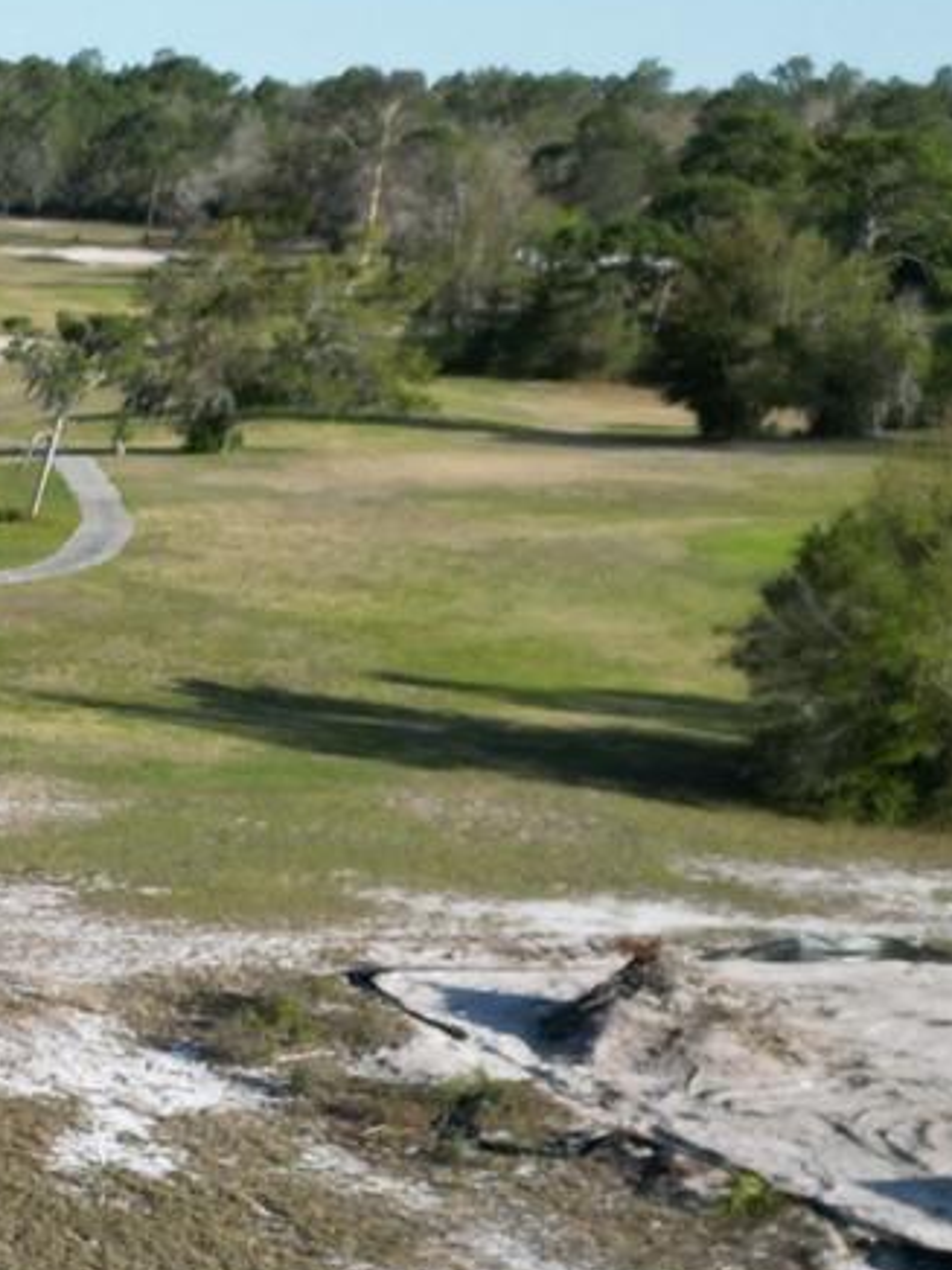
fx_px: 3227
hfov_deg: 12.9
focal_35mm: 88
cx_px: -1319
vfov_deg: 20.9
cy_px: 1474
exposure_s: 1/2500
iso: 140
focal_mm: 6.72
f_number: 1.7
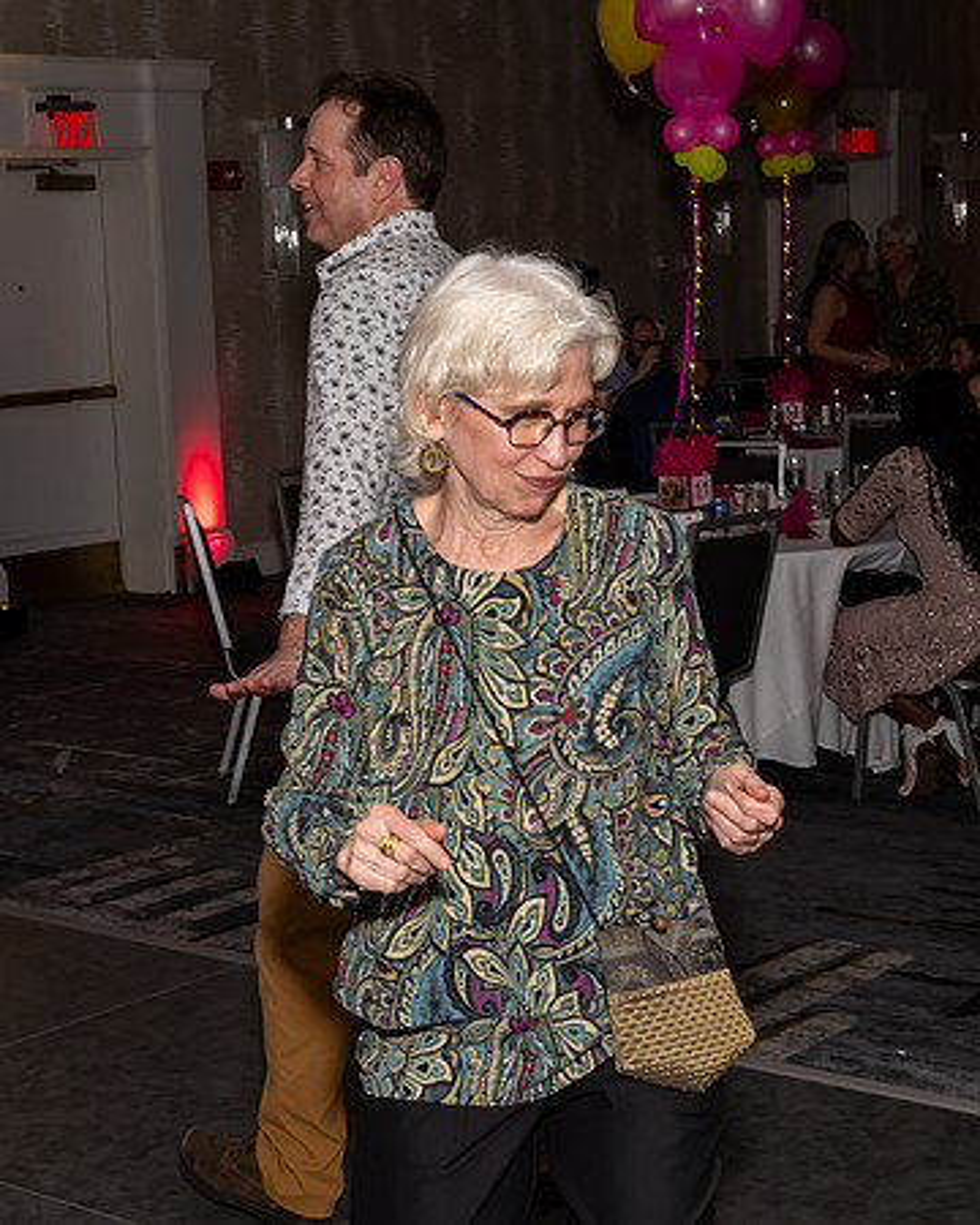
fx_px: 2348
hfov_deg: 23.6
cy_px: 612
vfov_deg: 29.2
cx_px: 434
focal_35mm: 65
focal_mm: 31
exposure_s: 1/250
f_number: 7.1
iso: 640
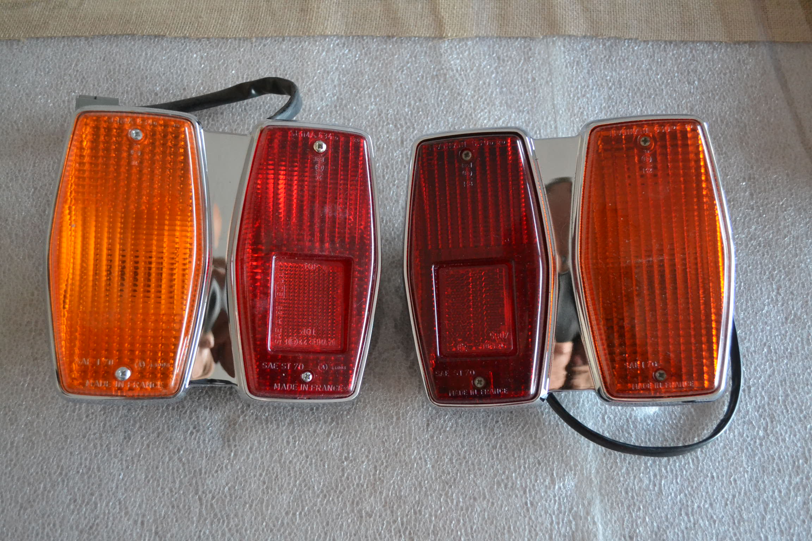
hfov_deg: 53.1
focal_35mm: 36
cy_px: 270
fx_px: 812
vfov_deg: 36.9
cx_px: 406
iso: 2800
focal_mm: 24
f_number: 4
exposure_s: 1/60
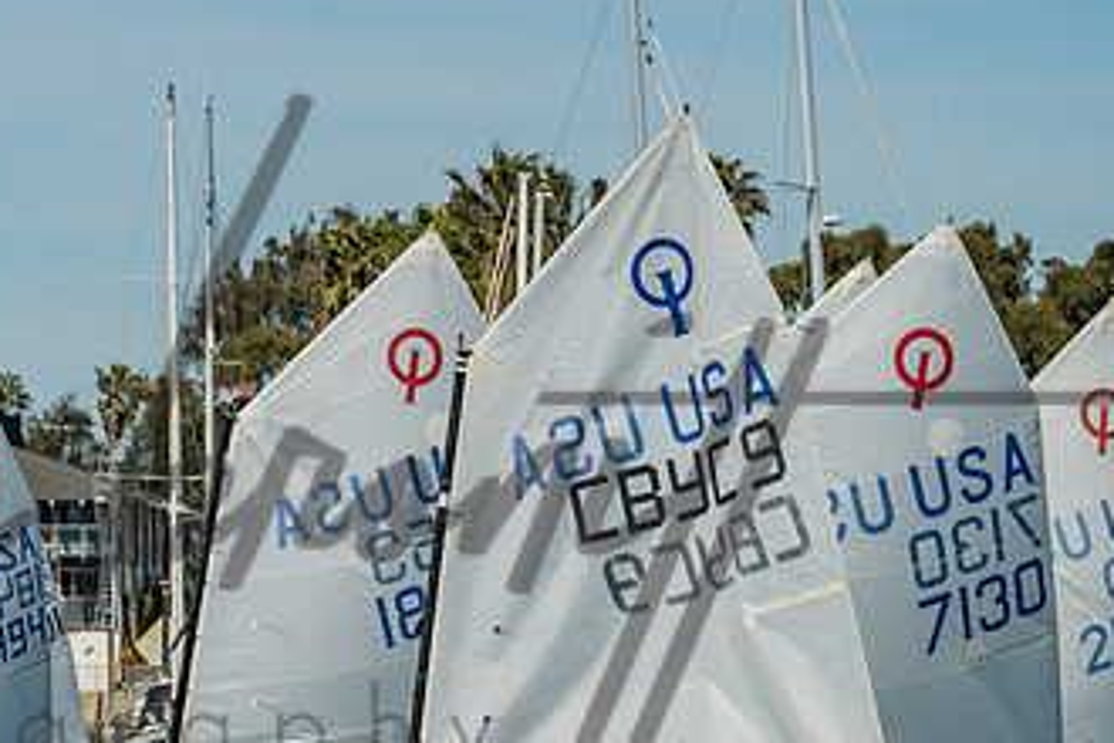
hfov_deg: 6.3
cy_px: 498
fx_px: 10149
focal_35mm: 328
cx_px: 149
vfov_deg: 4.2
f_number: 10
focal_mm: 145
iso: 250
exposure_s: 1/500
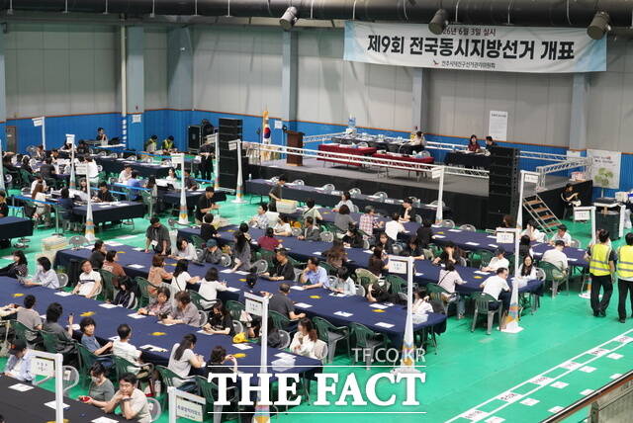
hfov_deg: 33.9
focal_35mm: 59
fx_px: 1038
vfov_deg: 23.0
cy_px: 212
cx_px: 316
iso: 2000
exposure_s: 1/40
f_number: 9
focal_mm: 59
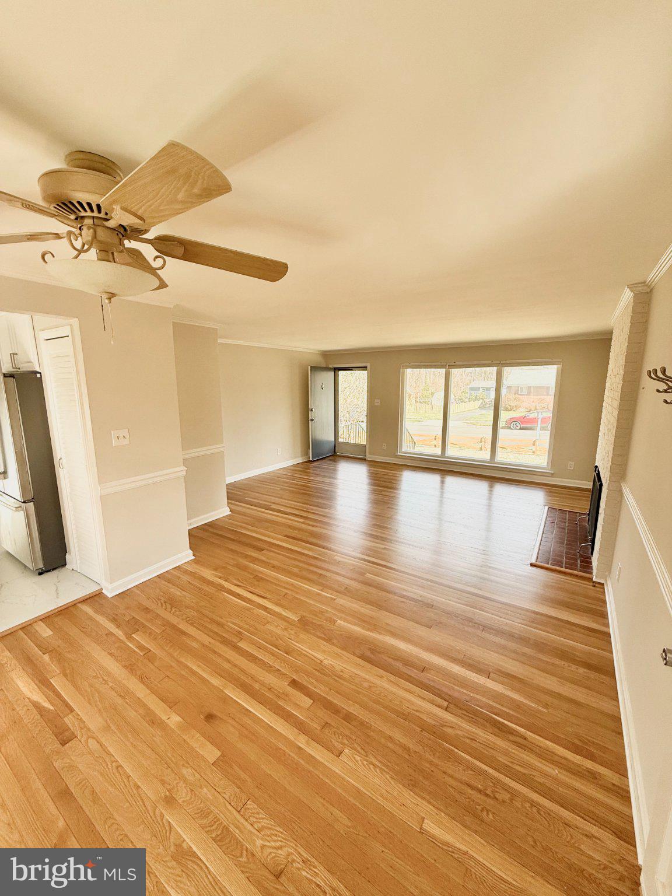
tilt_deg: -9.4
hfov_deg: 85.7
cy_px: 448
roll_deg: +0.2
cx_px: 336
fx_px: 362
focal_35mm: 14
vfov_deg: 102.1
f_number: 2.2
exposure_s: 1/184
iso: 64
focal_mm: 2.22
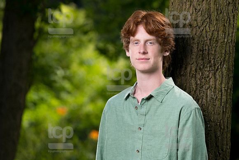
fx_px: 1535
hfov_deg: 8.9
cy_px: 71
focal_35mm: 231
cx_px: 133
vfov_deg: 5.9
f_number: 4.5
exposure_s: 1/250
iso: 100
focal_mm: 200
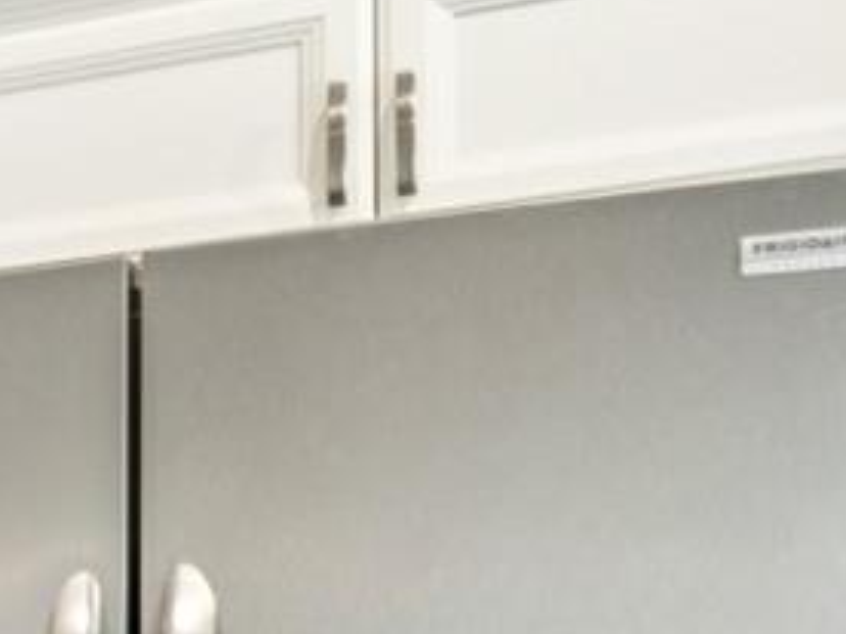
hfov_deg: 9.9
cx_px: -1974
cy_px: 914
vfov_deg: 11.9
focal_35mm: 120
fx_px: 2925
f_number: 11
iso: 100
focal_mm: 16.8
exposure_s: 1.3
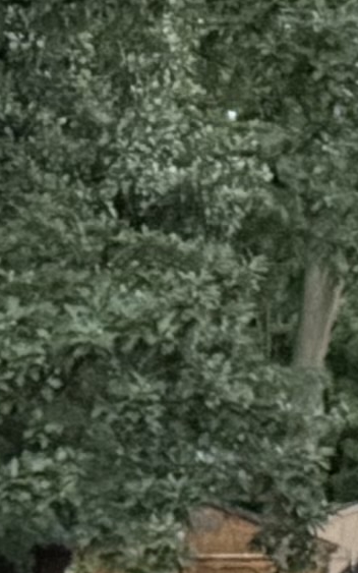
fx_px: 4027
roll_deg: -0.4
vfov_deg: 7.4
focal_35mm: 258
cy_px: 1526
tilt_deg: -12.8
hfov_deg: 4.8
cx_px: -762
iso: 640
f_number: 1.78
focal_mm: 6.76
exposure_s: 1/41
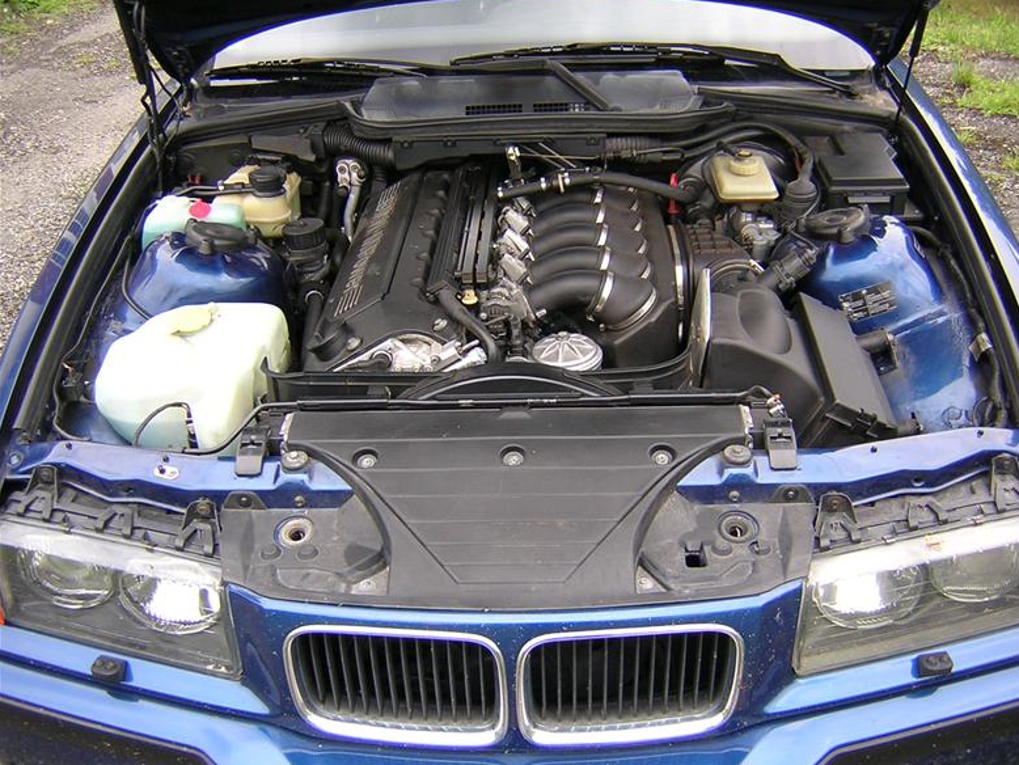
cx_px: 523
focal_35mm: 37
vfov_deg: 38.7
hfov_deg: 50.1
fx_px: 1090
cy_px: 381
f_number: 2.6
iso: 100
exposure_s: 1/214
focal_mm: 4.7
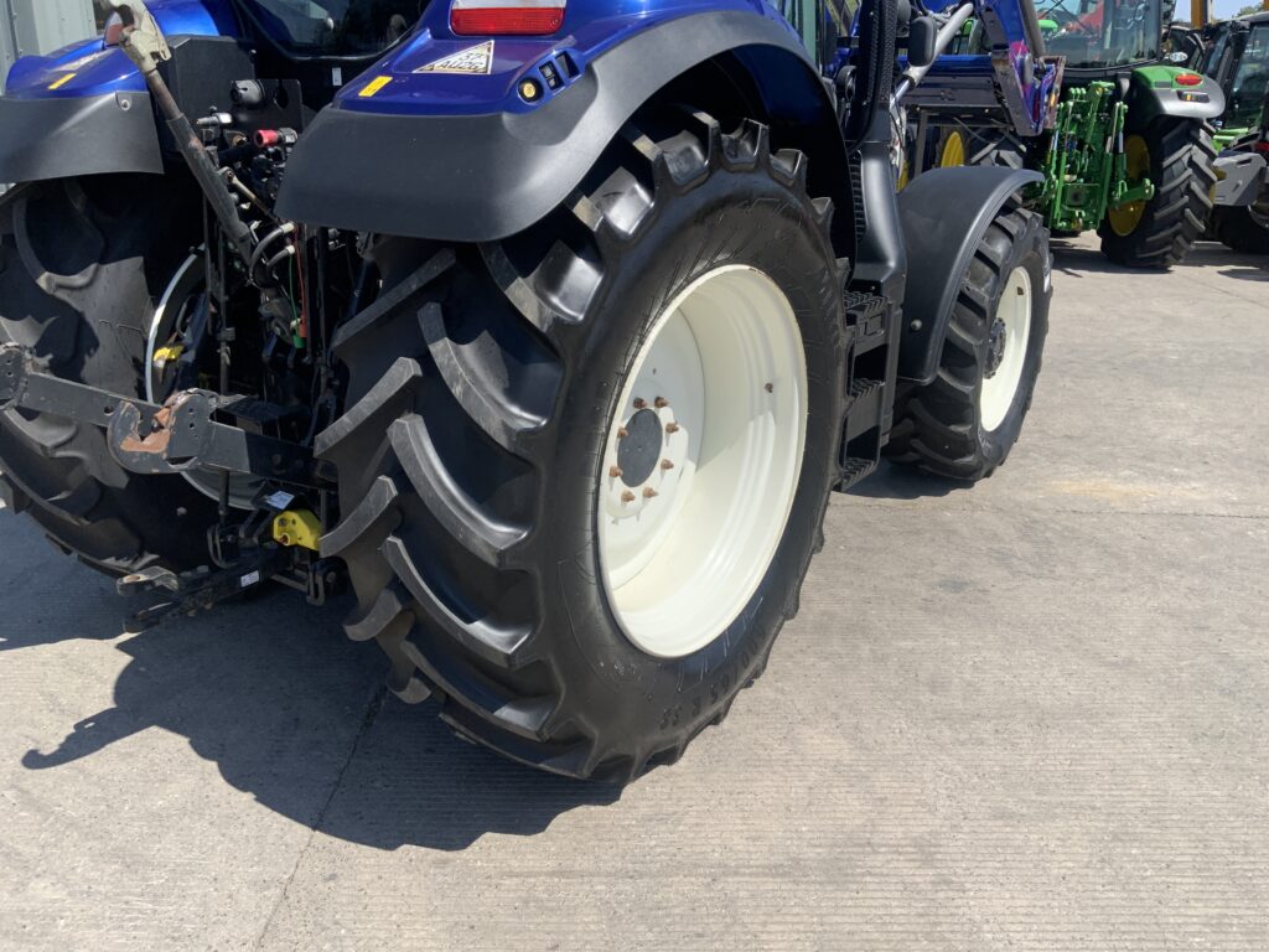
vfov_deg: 48.2
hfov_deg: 61.7
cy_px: 476
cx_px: 634
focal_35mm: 29
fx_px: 1063
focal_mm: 3
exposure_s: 1/1342
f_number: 1.8
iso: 16
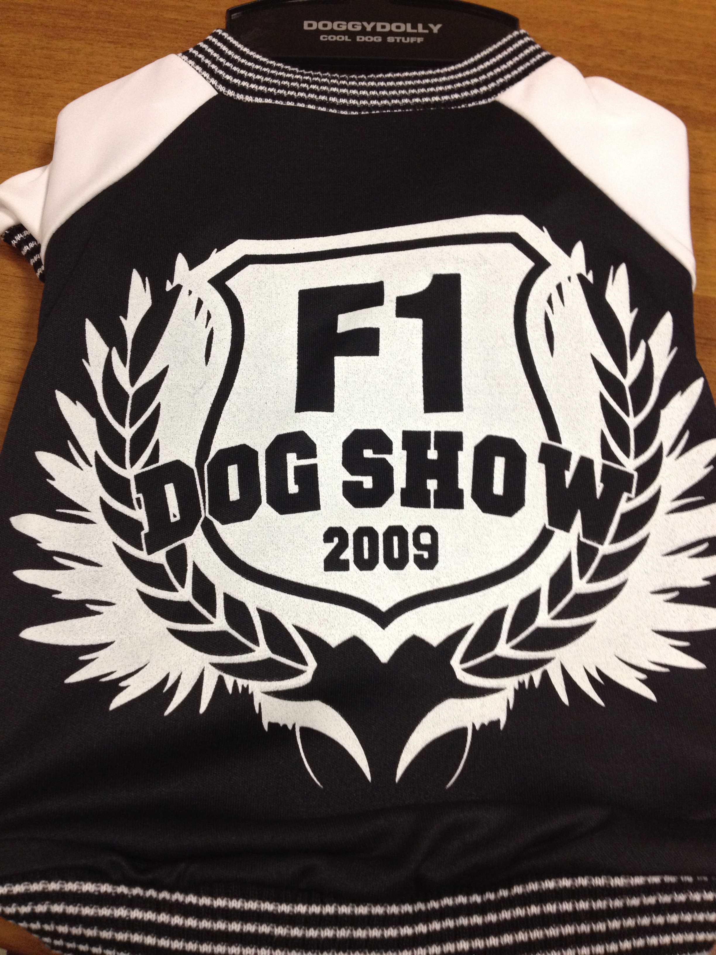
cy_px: 478
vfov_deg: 52.6
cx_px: 358
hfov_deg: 40.7
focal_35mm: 35
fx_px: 965
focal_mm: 4.28
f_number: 2.4
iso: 160
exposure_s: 1/20
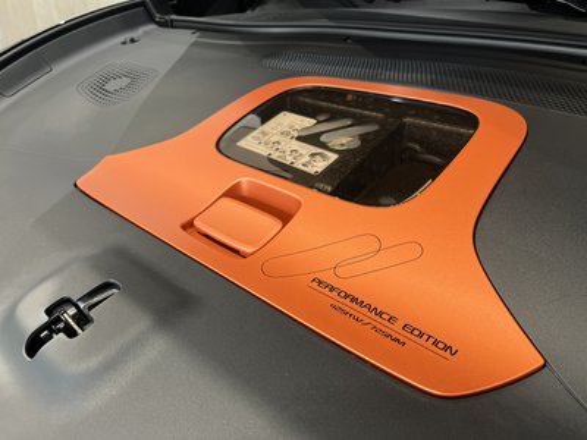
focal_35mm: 26
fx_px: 441
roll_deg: +1.6
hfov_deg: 67.3
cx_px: 294
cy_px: 220
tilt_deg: -29.6
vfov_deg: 53.1
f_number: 1.6
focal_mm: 5.1
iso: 125
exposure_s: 1/79
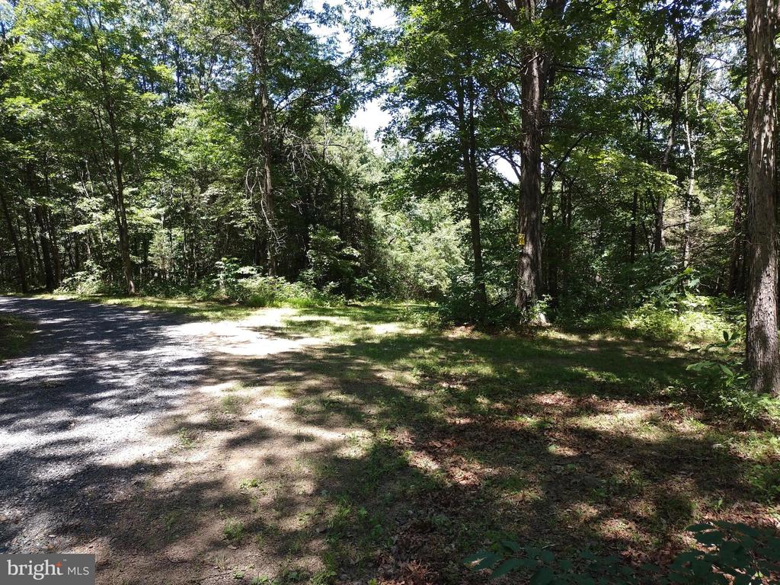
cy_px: 292
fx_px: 563
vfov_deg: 54.9
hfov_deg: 69.4
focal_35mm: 25
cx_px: 390
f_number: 1.79
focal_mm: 4.7
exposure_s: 1/120
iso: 50
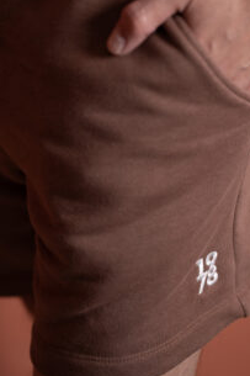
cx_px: 165
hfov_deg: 8.8
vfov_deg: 13.2
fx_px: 1616
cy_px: 137
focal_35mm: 155
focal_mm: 105
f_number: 2.8
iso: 640
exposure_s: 1/200
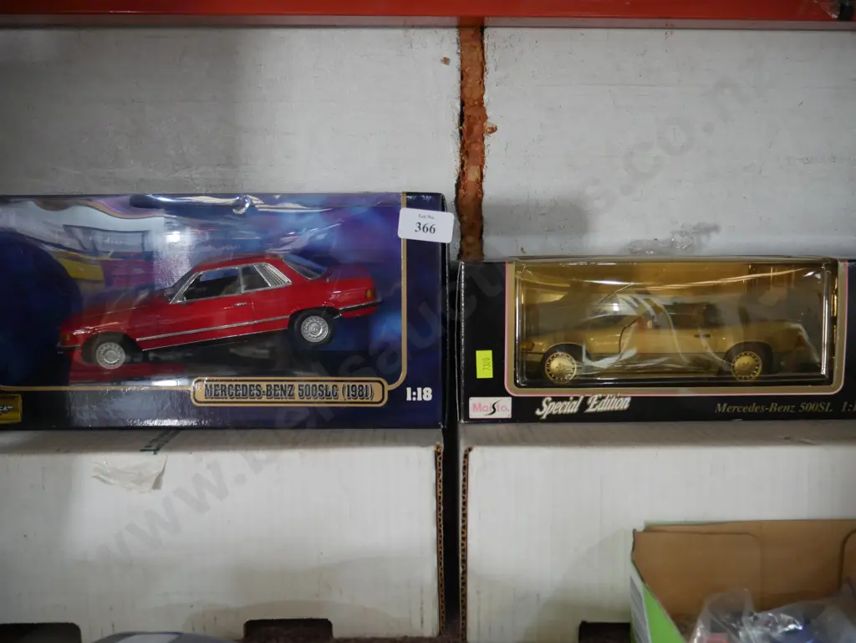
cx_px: 428
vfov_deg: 49.8
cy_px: 322
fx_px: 693
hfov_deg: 63.4
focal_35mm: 28
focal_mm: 14
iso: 1000
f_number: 3.5
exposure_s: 1/60
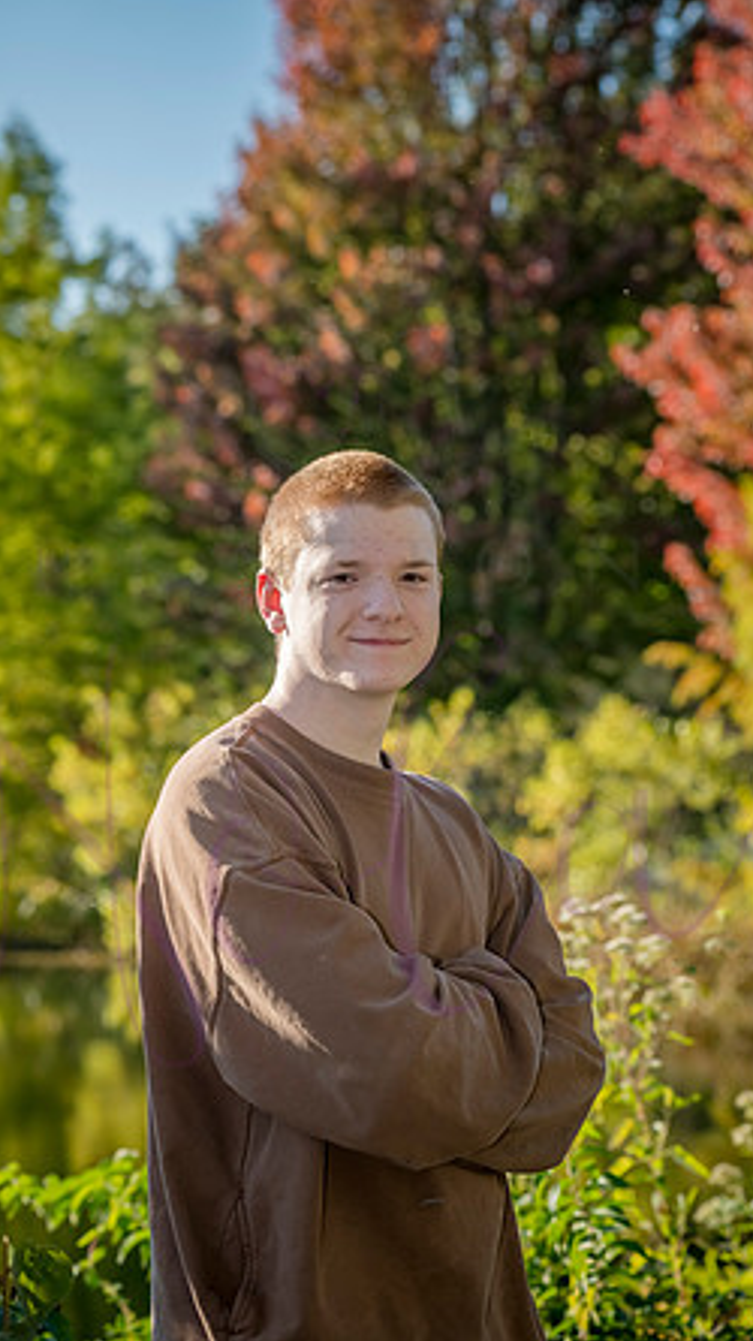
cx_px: 328
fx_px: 3766
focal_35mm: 106
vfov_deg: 20.2
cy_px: 672
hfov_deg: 11.4
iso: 400
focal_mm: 100
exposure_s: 1/800
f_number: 6.3
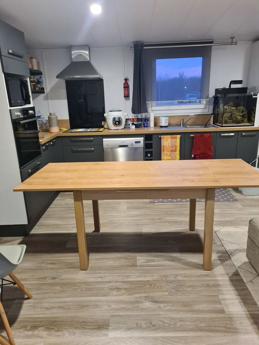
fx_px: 259
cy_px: 172
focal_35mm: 26
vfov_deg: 67.3
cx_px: 130
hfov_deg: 53.1
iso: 400
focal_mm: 5.4
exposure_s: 1/50
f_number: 1.8
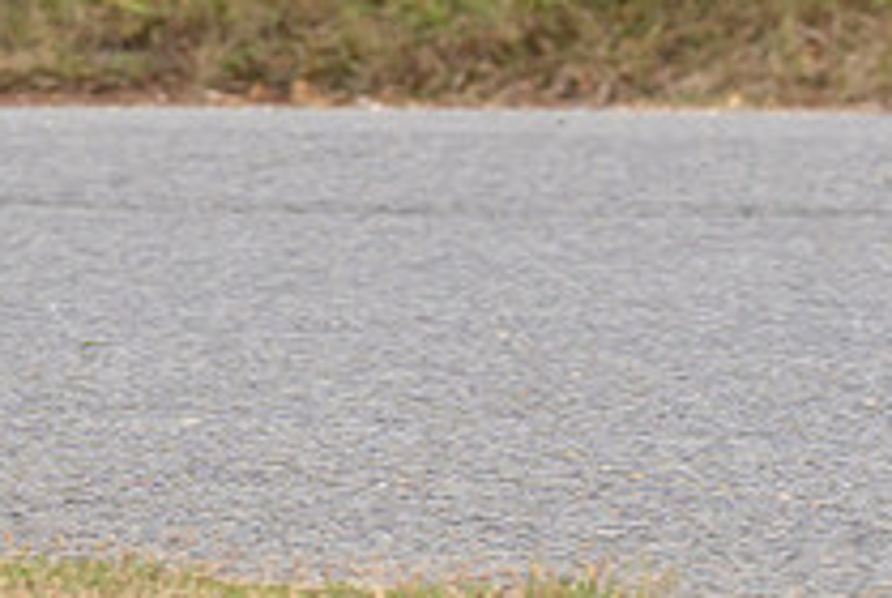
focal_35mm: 517
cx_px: -514
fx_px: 12828
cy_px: -179
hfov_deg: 4.0
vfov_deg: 2.7
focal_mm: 105
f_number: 4
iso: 400
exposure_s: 1/1000
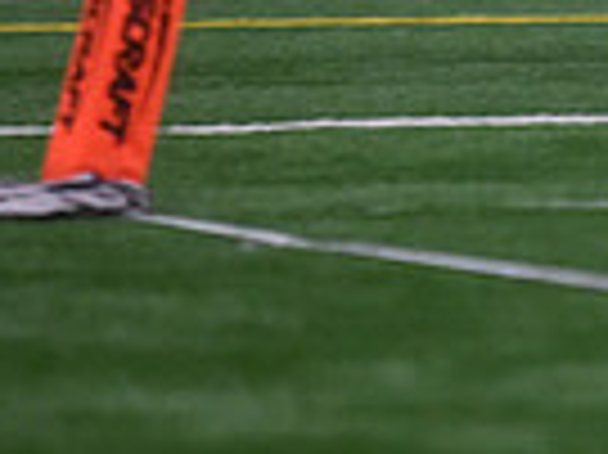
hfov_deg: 2.4
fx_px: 14460
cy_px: -321
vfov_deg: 1.8
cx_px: 964
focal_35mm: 824
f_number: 2.8
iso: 10000
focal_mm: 200
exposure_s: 1/500
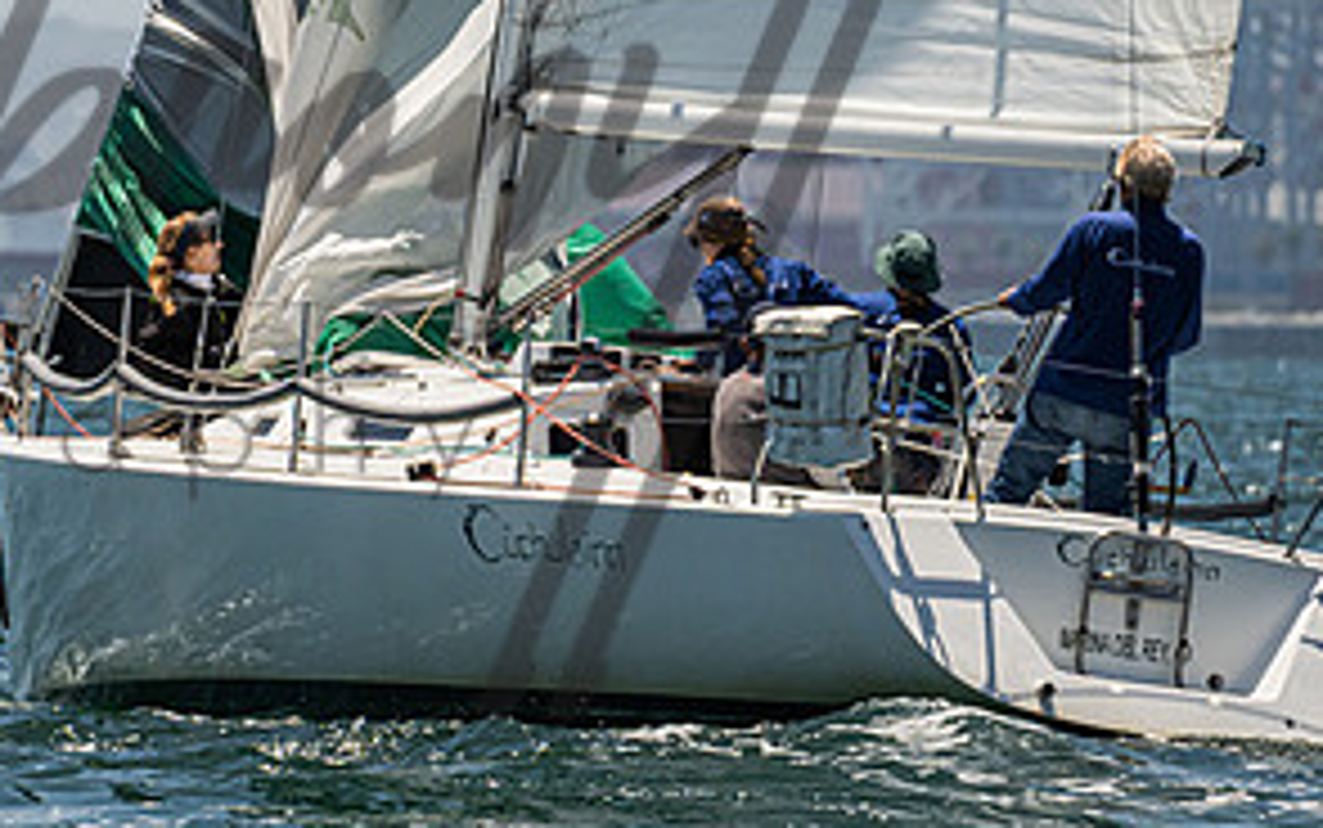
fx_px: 34771
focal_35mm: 964
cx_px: 514
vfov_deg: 1.4
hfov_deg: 2.2
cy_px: 140
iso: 400
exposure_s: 1/3200
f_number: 8
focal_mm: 400
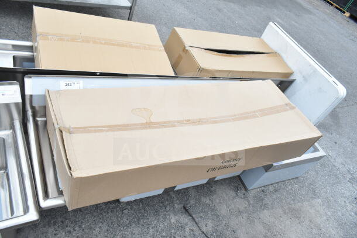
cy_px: 119
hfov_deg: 67.4
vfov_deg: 48.0
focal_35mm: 27
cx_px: 178
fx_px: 268
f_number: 8
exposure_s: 1/250
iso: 1600
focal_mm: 18
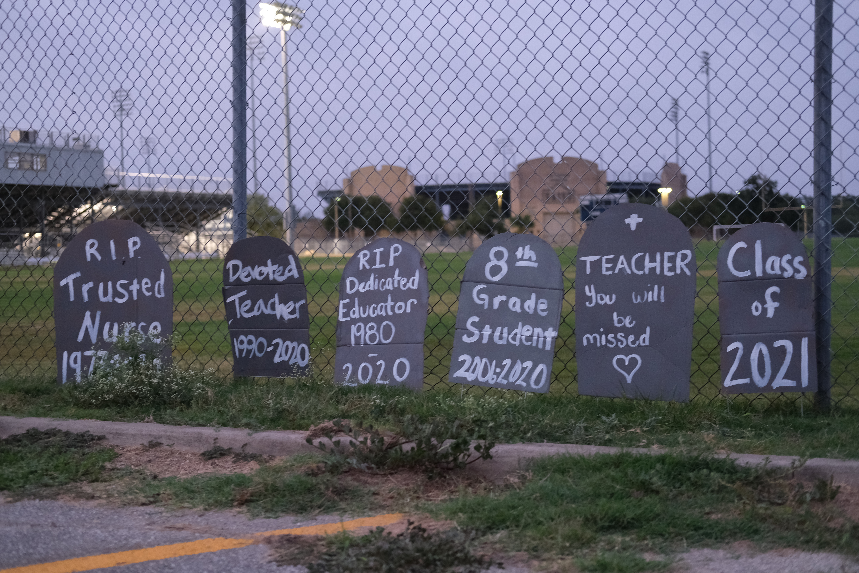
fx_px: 1265
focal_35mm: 53
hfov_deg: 37.5
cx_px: 430
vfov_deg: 25.5
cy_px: 286
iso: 1600
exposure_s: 1/52
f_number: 2.2
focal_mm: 35
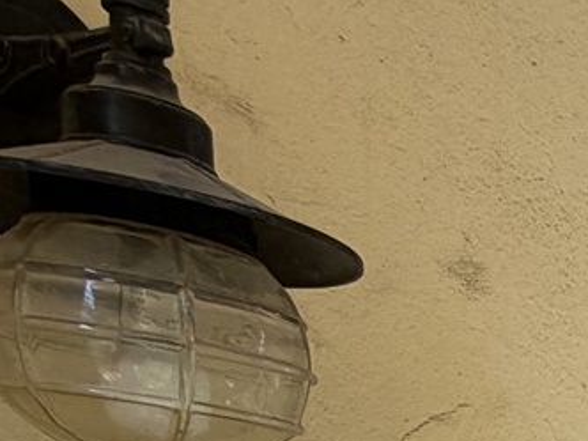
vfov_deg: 14.7
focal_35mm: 81
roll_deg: +0.4
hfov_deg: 18.2
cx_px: 1103
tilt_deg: -0.9
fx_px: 1376
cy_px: 905
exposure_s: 1/170
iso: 40
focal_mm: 2.22
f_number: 2.2
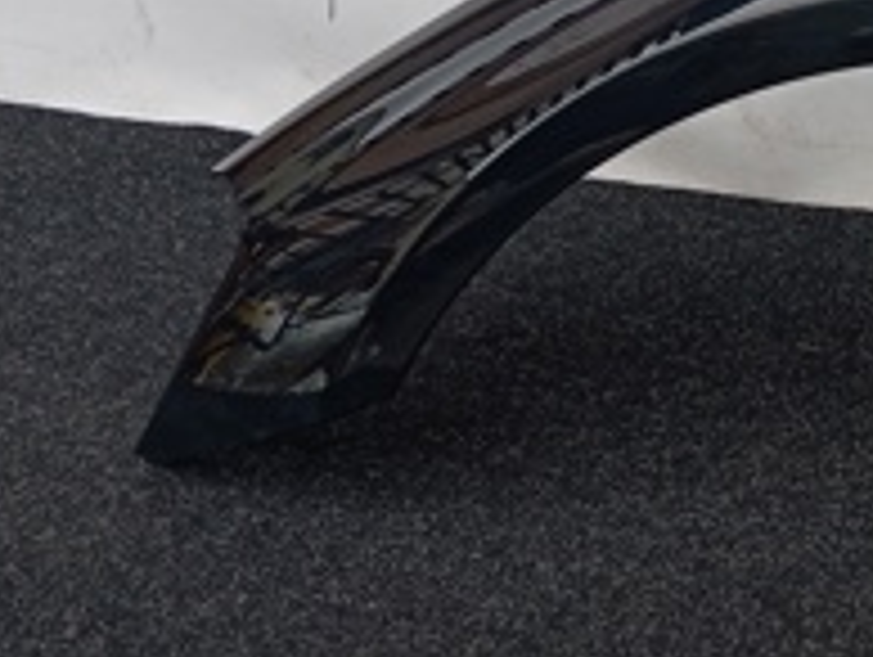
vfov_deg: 15.7
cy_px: -58
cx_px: 1240
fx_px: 2323
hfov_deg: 19.1
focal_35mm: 92
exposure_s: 1/50
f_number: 1.8
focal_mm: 4.22
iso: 92
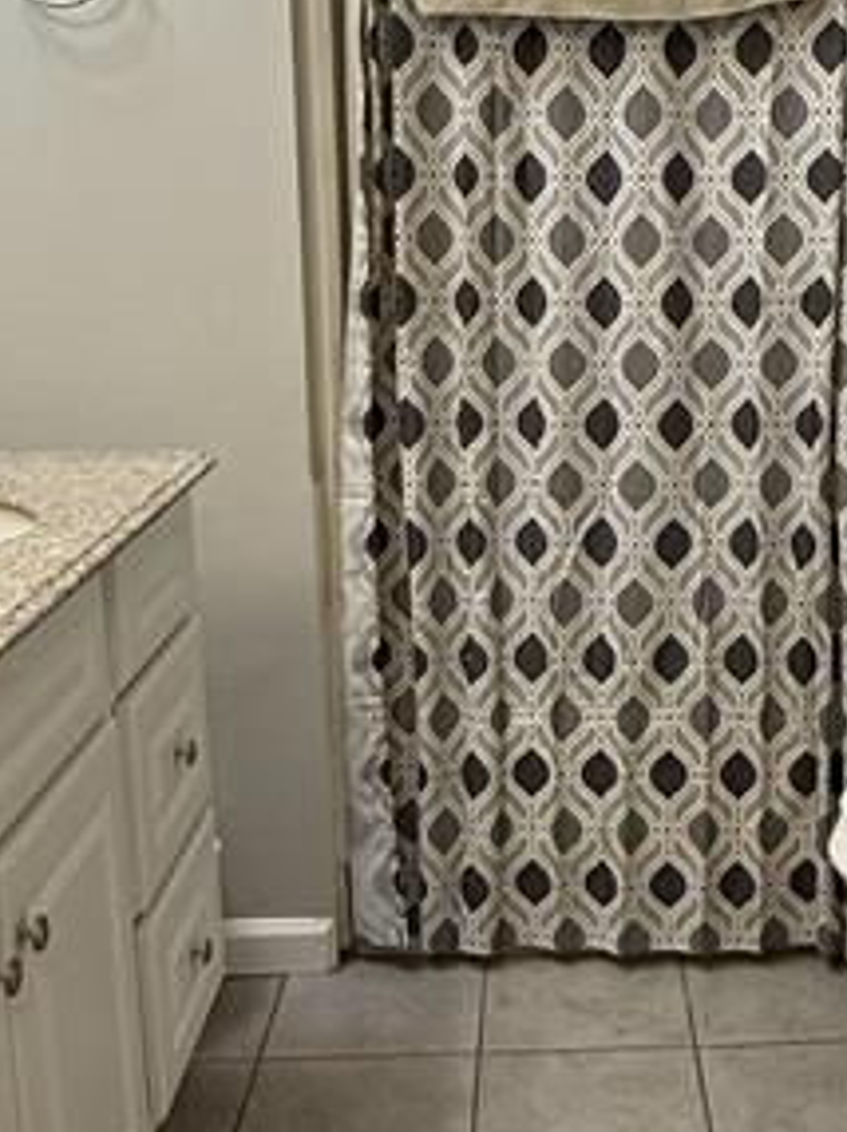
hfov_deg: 30.3
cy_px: 507
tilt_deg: -11.9
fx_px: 1536
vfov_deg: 40.4
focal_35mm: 47
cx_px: 649
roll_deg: -1.0
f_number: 2.2
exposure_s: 1/120
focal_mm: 2.22
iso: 200
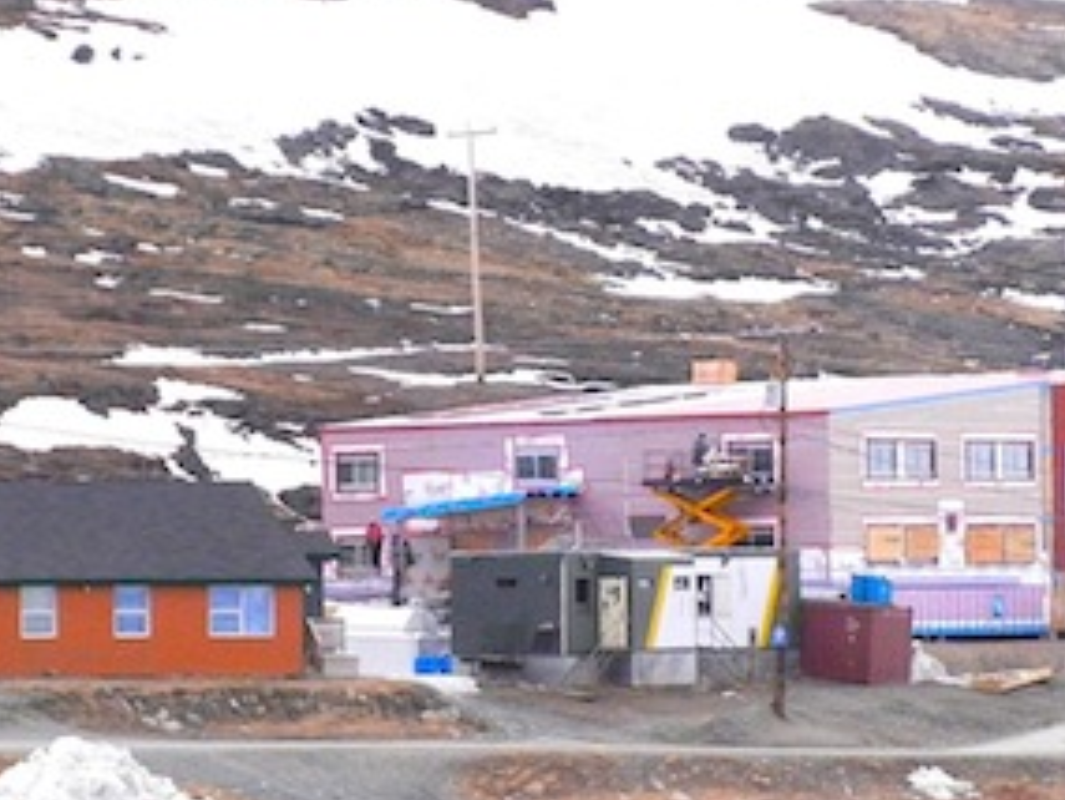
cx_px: 729
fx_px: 9357
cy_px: 658
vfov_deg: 4.9
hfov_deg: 6.5
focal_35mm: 304
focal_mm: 27.4
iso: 800
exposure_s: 1/1076
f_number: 9.2
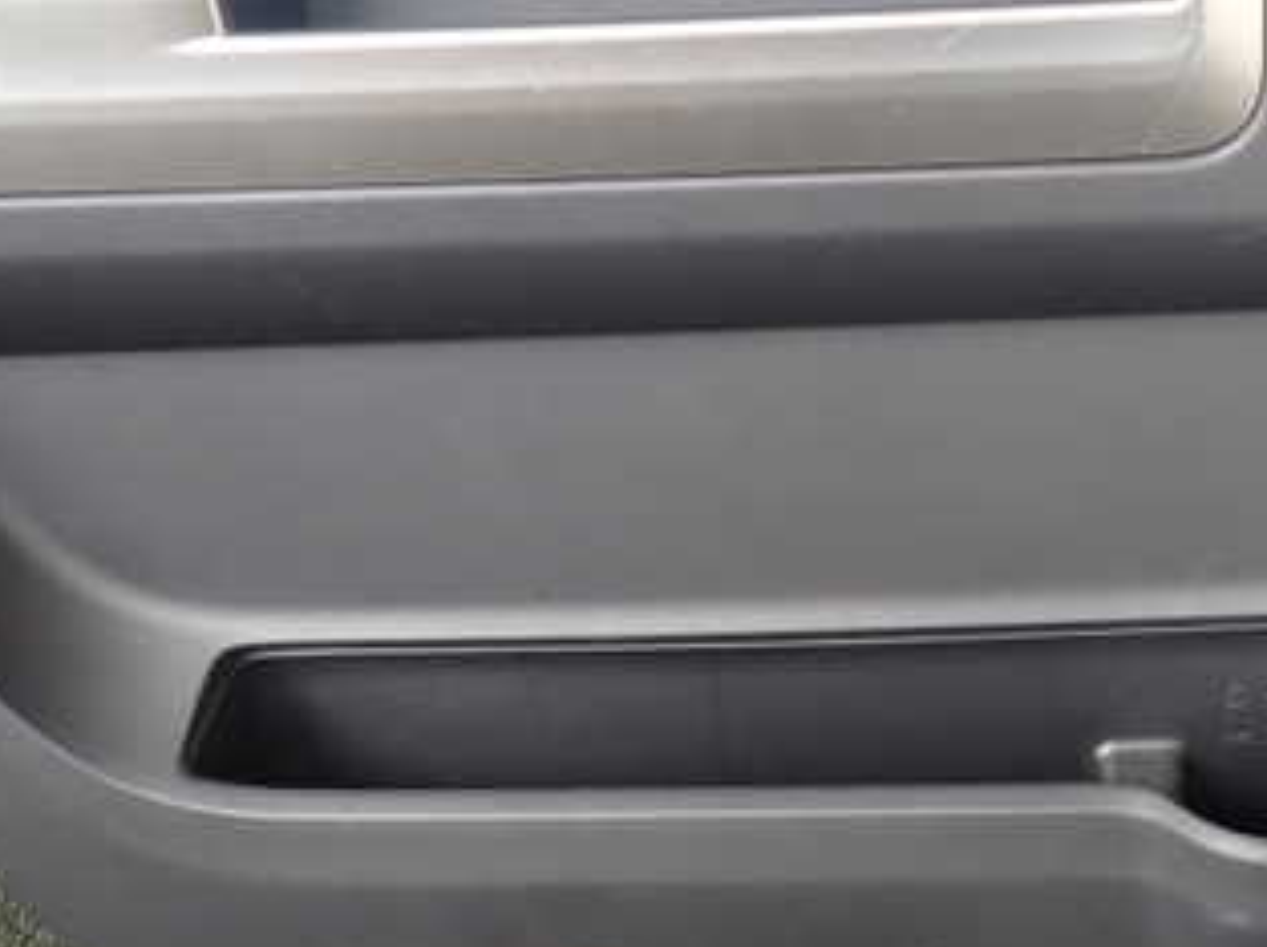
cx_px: 996
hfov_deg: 38.4
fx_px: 1755
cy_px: 291
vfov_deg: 29.9
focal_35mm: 48
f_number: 2
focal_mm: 4.5
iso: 125
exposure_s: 1/60
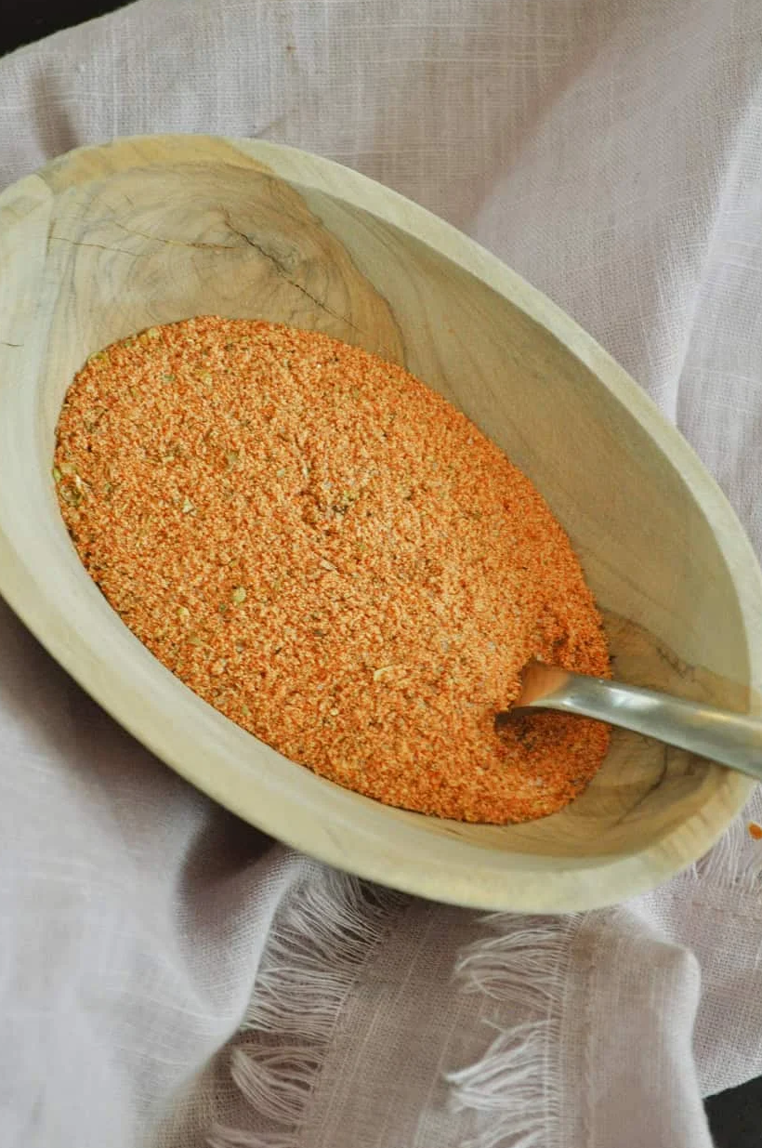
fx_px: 2883
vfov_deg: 22.5
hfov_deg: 15.1
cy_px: 542
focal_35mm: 91
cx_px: 361
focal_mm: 55
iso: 800
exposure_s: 1/100
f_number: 5.6
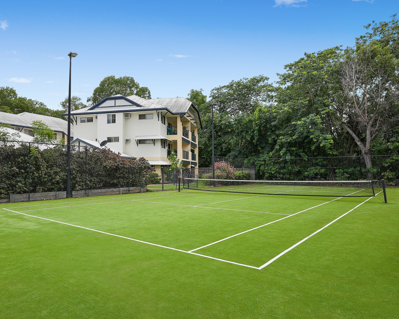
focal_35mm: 23
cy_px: 160
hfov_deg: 72.5
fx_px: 272
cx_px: 187
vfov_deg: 60.9
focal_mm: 20
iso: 200
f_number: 11
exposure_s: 1/125
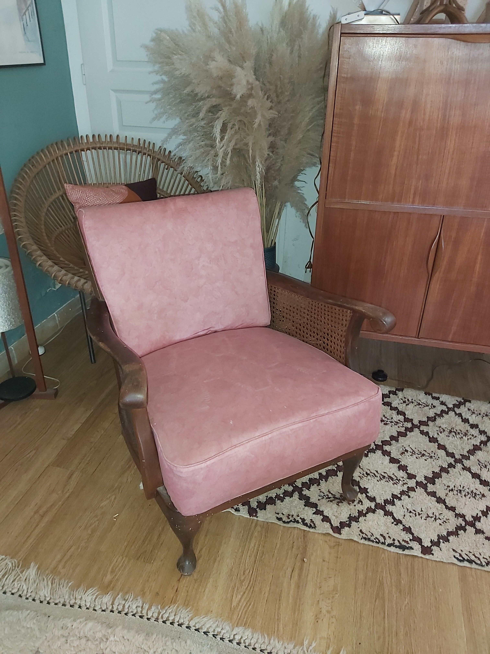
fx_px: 491
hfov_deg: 53.1
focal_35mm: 26
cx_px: 245
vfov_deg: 67.3
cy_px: 327
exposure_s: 1/33
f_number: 1.7
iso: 320
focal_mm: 3.92
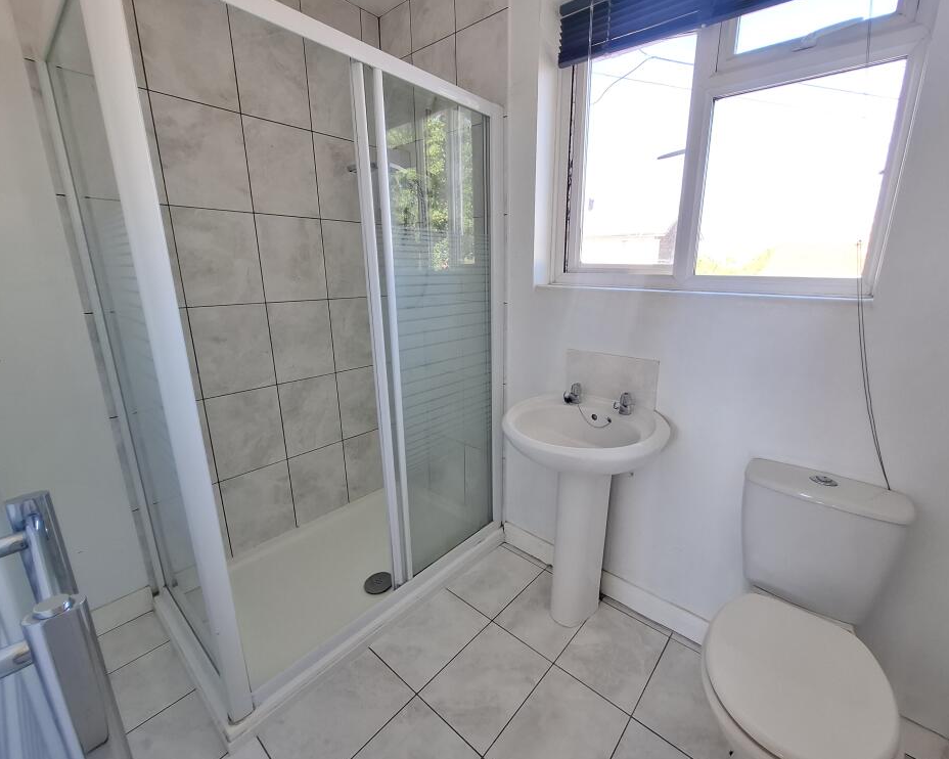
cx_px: 513
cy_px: 373
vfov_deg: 88.0
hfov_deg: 100.5
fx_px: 393
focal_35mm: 14
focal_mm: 1.74
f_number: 2.2
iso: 40
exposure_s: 1/50
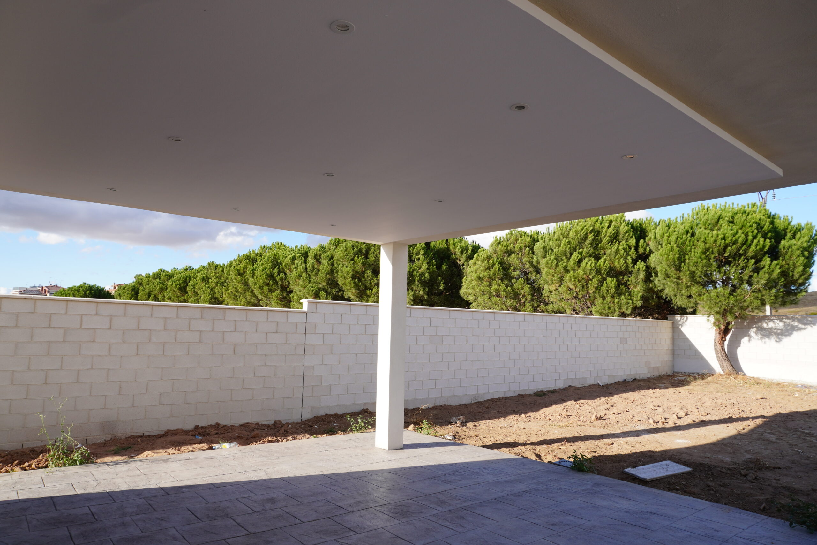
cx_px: 408
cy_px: 272
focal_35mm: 24
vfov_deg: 53.1
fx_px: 545
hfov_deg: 73.7
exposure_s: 1/125
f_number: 8
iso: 100
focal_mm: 16
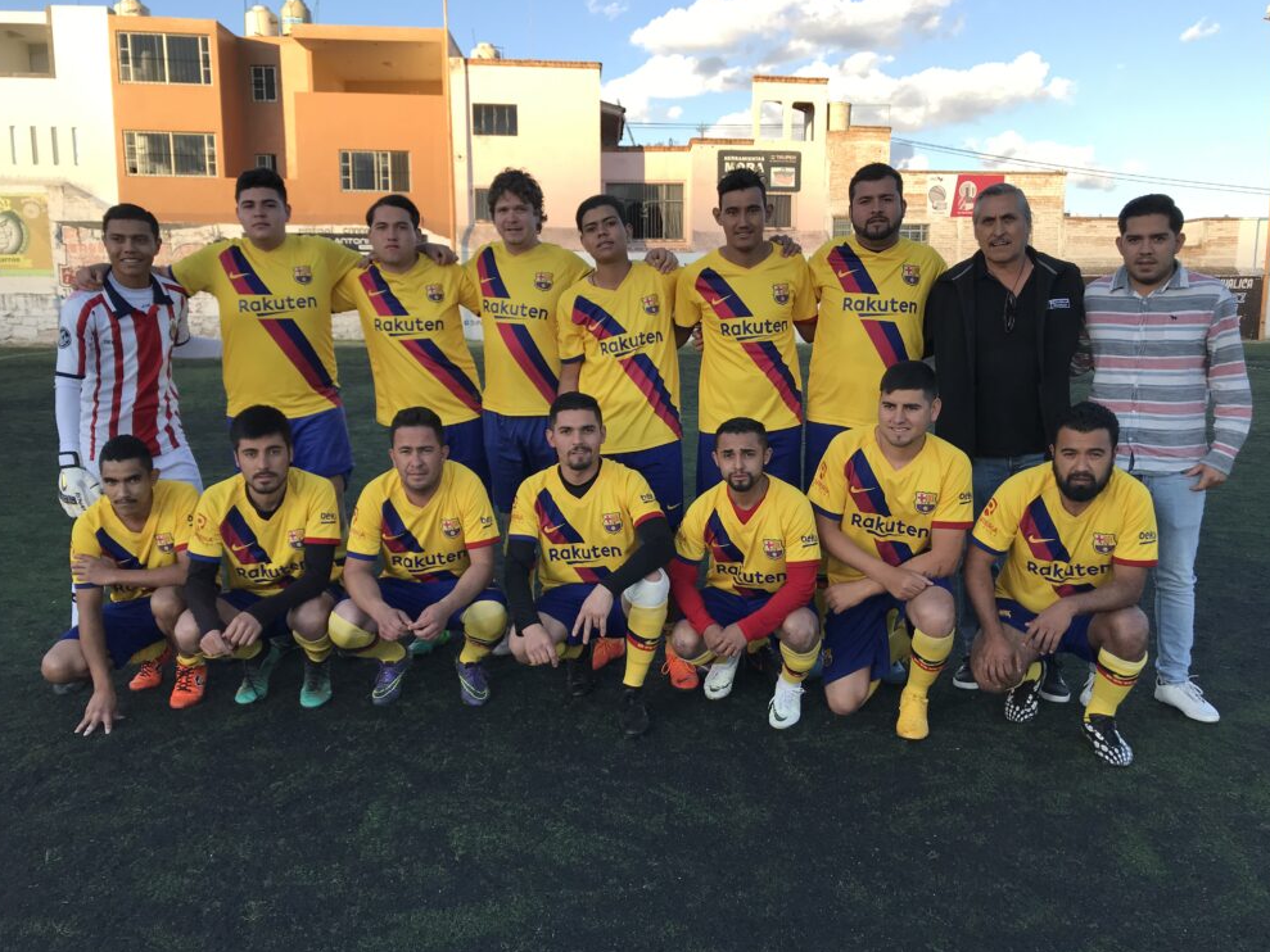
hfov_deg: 61.7
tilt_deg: -10.1
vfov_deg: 48.2
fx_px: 1064
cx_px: 645
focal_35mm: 29
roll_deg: +0.6
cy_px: 485
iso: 20
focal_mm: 3.99
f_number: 1.8
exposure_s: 1/532
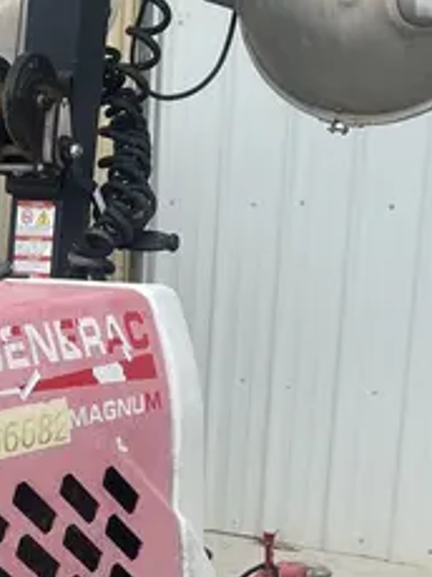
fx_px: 1384
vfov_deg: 23.1
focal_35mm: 83
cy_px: 495
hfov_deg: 16.7
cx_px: -131
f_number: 1.6
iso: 50
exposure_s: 1/1372
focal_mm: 5.1
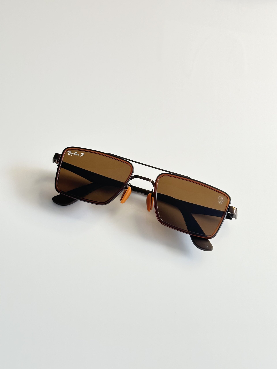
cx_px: 138
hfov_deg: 30.3
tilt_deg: -56.7
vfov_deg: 39.7
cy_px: 184
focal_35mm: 48
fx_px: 512
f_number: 1.78
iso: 80
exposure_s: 1/66
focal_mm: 6.86
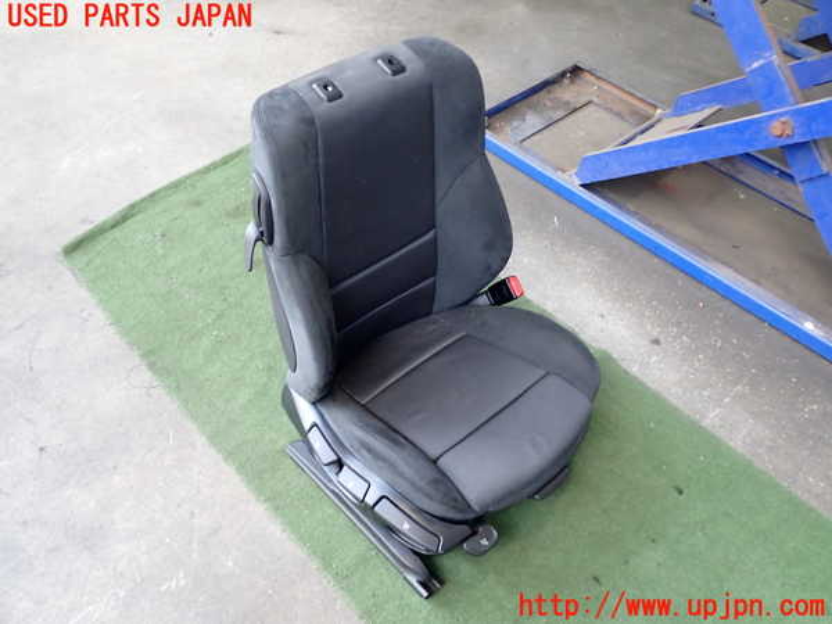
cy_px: 312
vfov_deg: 46.8
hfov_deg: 60.0
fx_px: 721
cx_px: 416
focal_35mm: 30
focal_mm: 5.4
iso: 200
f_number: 2.3
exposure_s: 1/60
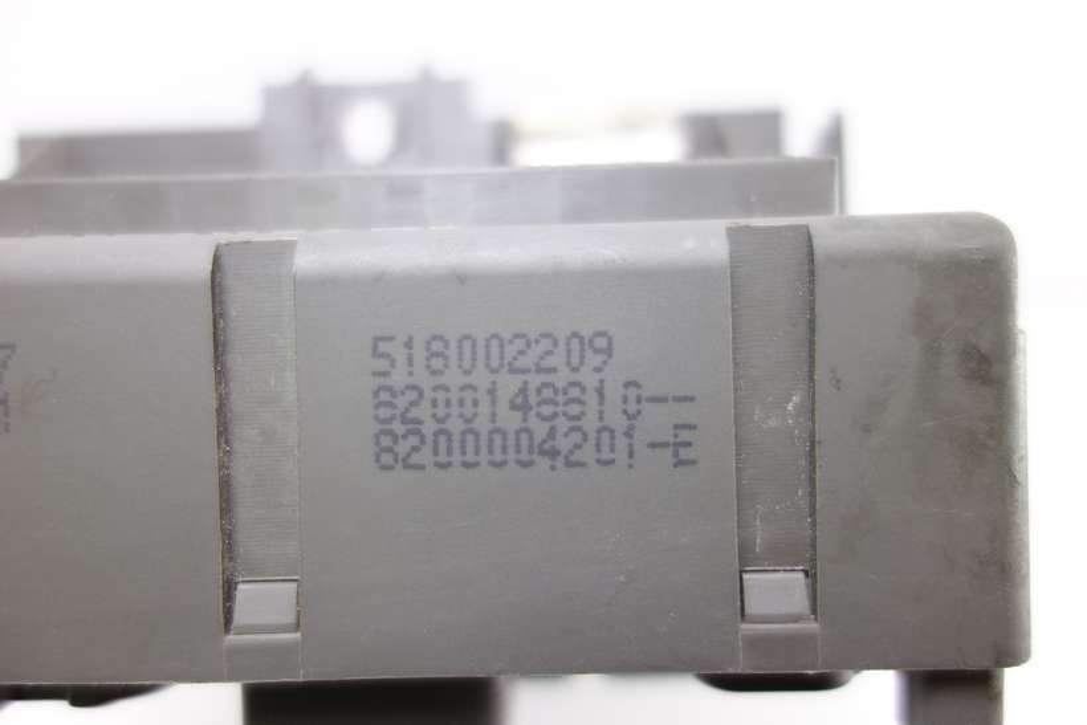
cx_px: 544
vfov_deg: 46.4
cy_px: 362
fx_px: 846
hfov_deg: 65.5
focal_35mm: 28
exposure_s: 1/50
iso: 125
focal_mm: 10.4
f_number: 1.8
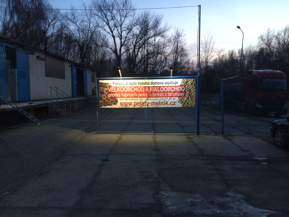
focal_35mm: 29
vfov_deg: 48.2
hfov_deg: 61.7
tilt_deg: -5.5
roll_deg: +0.5
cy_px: 108
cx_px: 144
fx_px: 242
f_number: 2.2
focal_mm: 4.15
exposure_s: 1/33
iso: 320
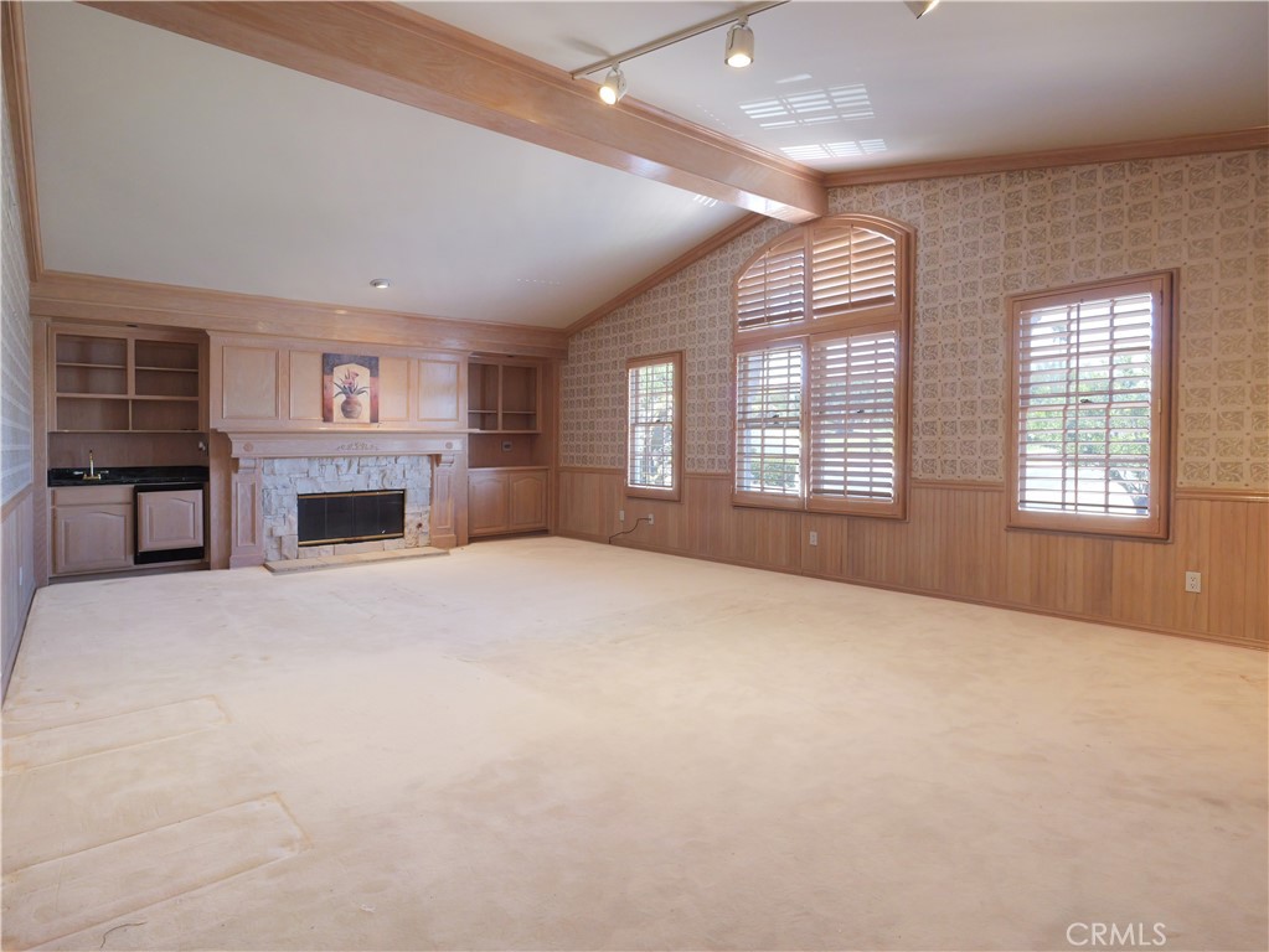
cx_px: 634
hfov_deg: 87.7
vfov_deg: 71.6
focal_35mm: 18
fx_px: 660
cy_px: 476
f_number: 7.1
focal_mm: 9
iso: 2000
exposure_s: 1/40
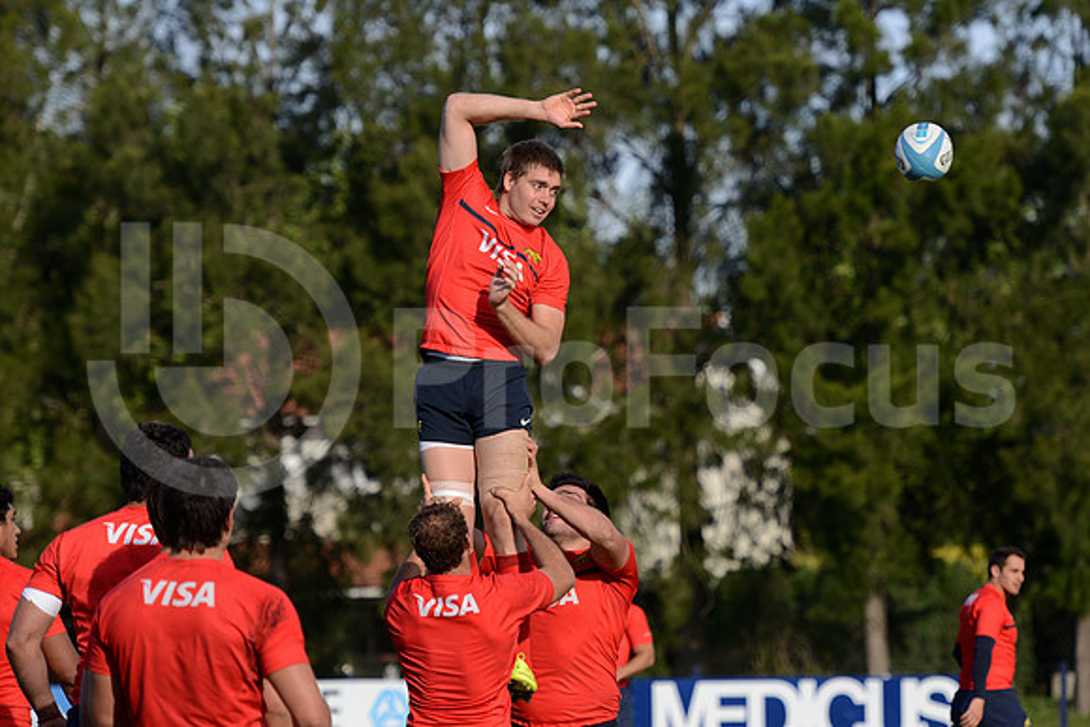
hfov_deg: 10.8
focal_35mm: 190
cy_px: 364
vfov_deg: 7.2
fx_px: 5754
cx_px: 545
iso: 400
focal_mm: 190
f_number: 4
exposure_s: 1/1600
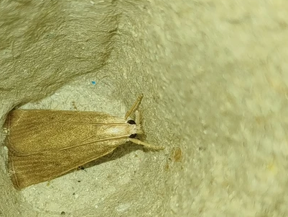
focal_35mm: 115
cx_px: 67
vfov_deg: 12.9
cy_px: 145
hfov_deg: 17.0
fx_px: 957
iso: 64
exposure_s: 1/50
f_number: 1.7
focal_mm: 5.31
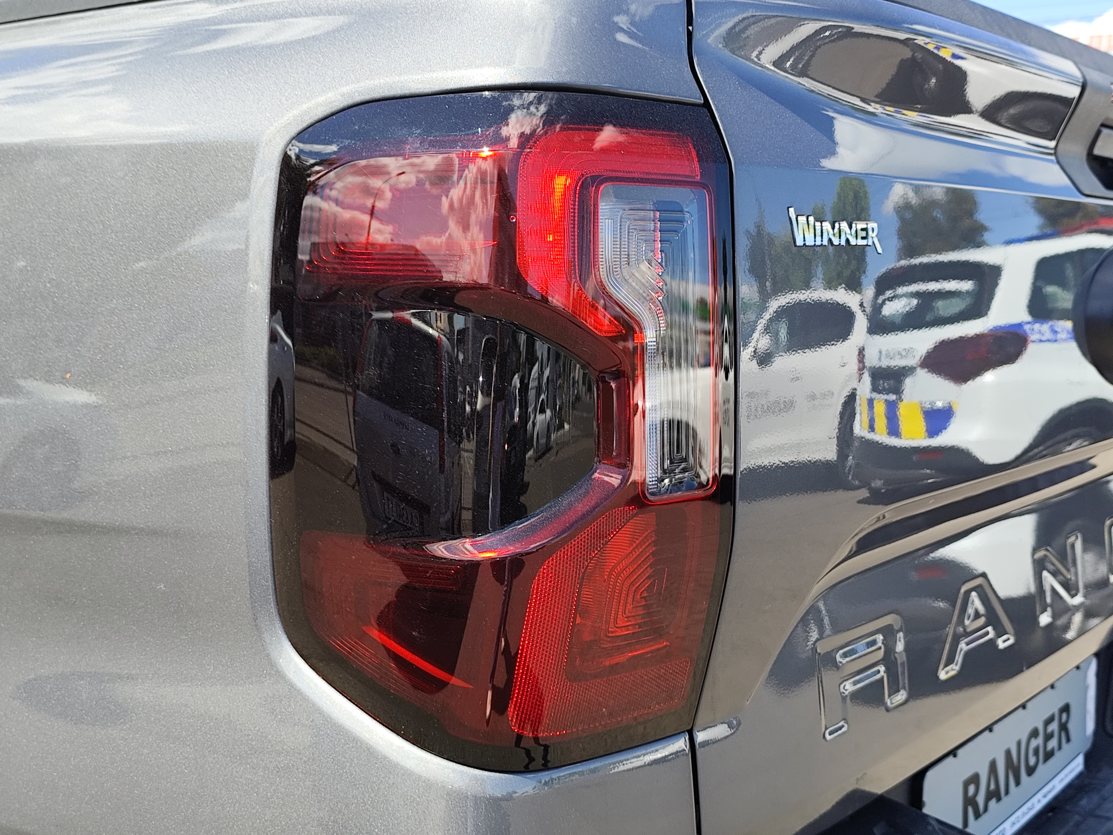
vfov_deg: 34.3
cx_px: 556
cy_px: 418
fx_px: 1350
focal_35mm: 42
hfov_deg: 44.8
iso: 50
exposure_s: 1/423
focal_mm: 6.19
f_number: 1.65
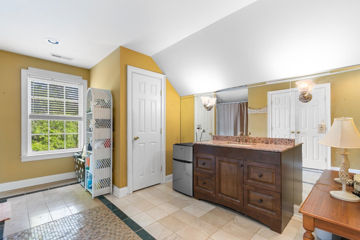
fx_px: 150
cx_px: 180
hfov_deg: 100.4
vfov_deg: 77.3
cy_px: 120
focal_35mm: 15
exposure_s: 1/6
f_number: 4.5
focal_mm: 10
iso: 100
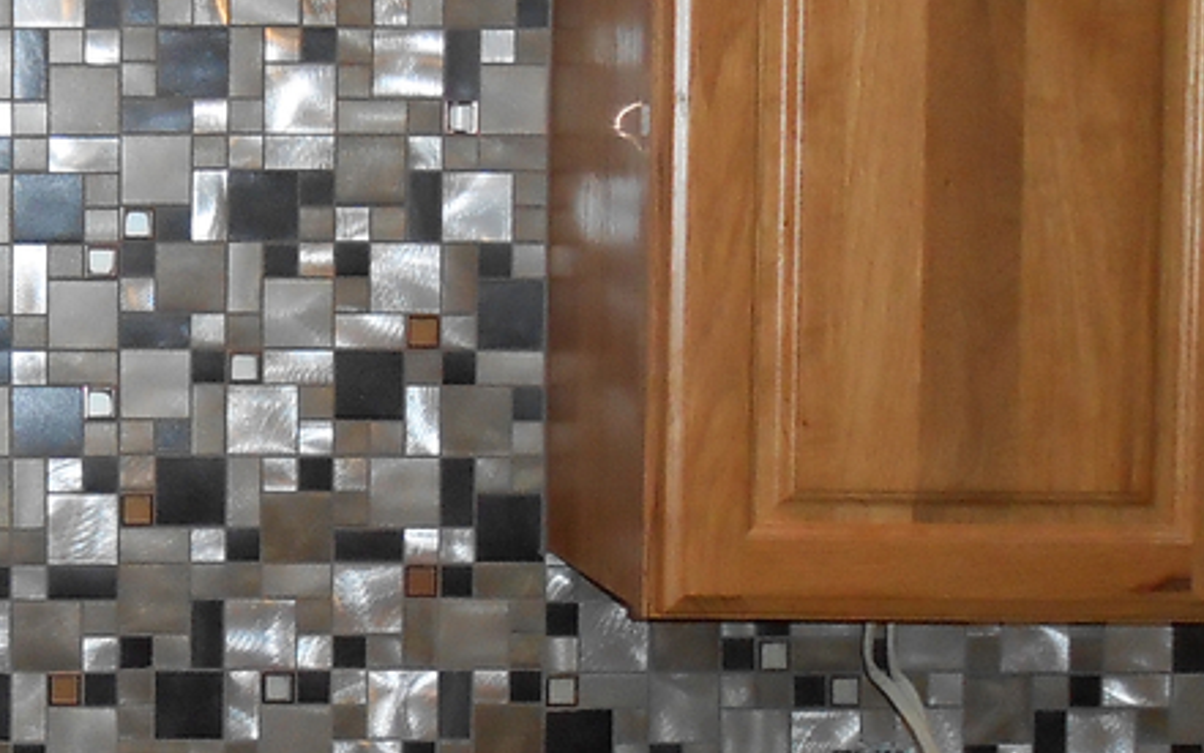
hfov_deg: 21.9
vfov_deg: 14.5
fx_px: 2954
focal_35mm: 90
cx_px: -98
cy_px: 256
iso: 200
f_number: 3.5
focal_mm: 4.6
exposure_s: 1/25
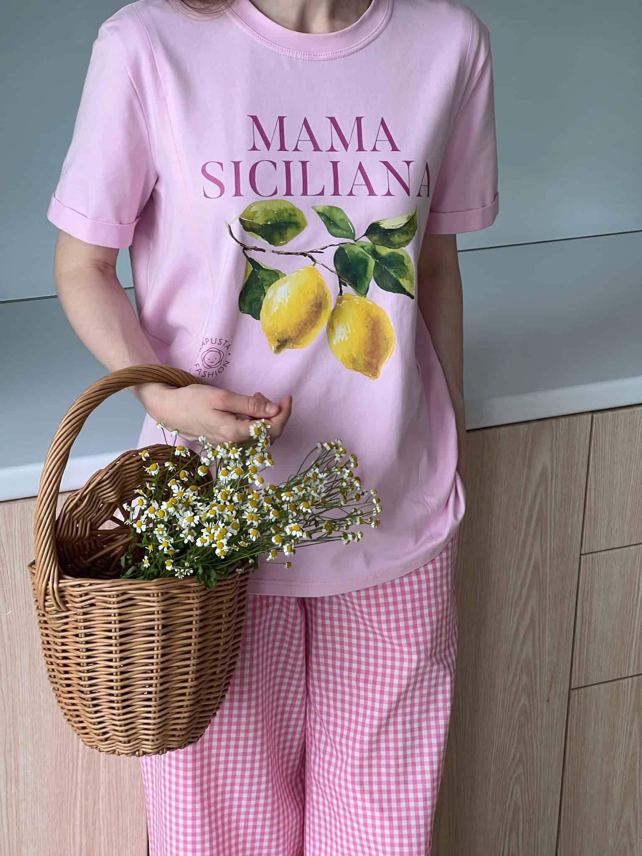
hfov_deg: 19.1
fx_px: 1905
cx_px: 321
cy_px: 428
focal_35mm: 77
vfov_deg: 25.3
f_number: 2.8
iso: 50
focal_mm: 9
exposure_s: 1/99
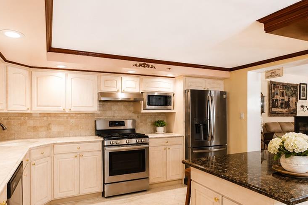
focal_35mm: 21
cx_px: 138
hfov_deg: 81.0
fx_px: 180
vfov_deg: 59.0
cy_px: 123
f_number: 5
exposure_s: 1/30
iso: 2000
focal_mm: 10
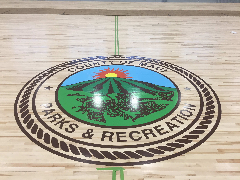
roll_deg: -1.8
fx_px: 201
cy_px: 90
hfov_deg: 61.7
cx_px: 120
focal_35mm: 29
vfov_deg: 48.2
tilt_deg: -31.2
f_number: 2.2
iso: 40
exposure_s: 1/30
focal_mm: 4.15
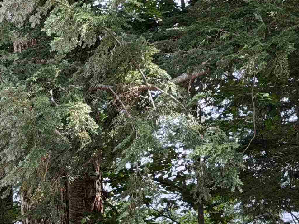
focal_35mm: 145
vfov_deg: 10.2
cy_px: 196
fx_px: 1253
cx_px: 286
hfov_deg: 13.5
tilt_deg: -14.8
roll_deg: -0.9
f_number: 1.78
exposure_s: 1/172
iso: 64
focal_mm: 6.76
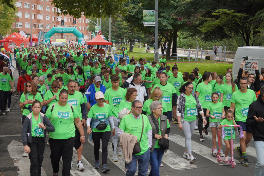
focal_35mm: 84
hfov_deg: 24.2
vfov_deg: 16.3
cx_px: 132
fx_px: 616
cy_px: 88
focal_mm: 56
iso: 100
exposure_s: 1/160
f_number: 5
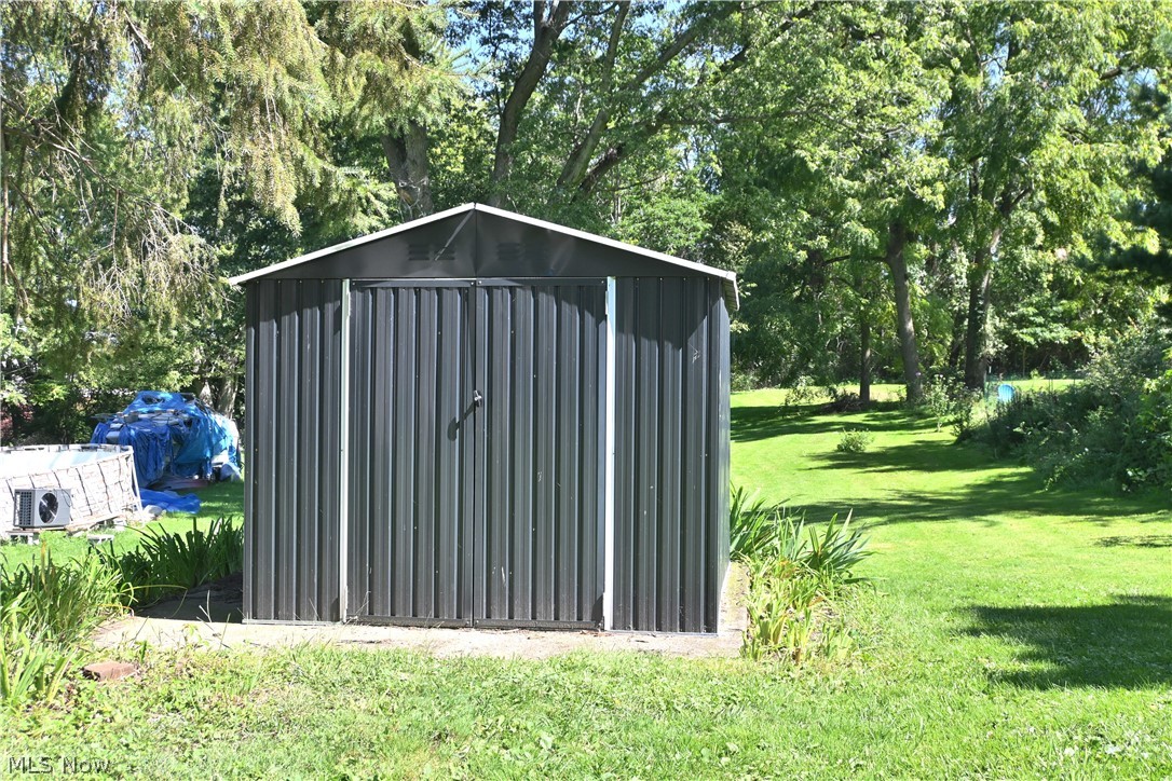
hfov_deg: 52.2
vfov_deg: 36.2
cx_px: 586
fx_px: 1196
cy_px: 390
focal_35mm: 37
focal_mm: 24.5
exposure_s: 1/250
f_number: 5.6
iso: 125
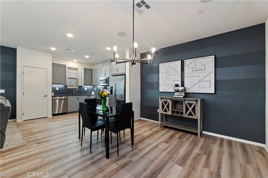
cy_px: 89
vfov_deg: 81.1
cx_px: 134
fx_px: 104
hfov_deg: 104.3
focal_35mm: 14
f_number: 10
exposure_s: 1/2.5
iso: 500
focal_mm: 14
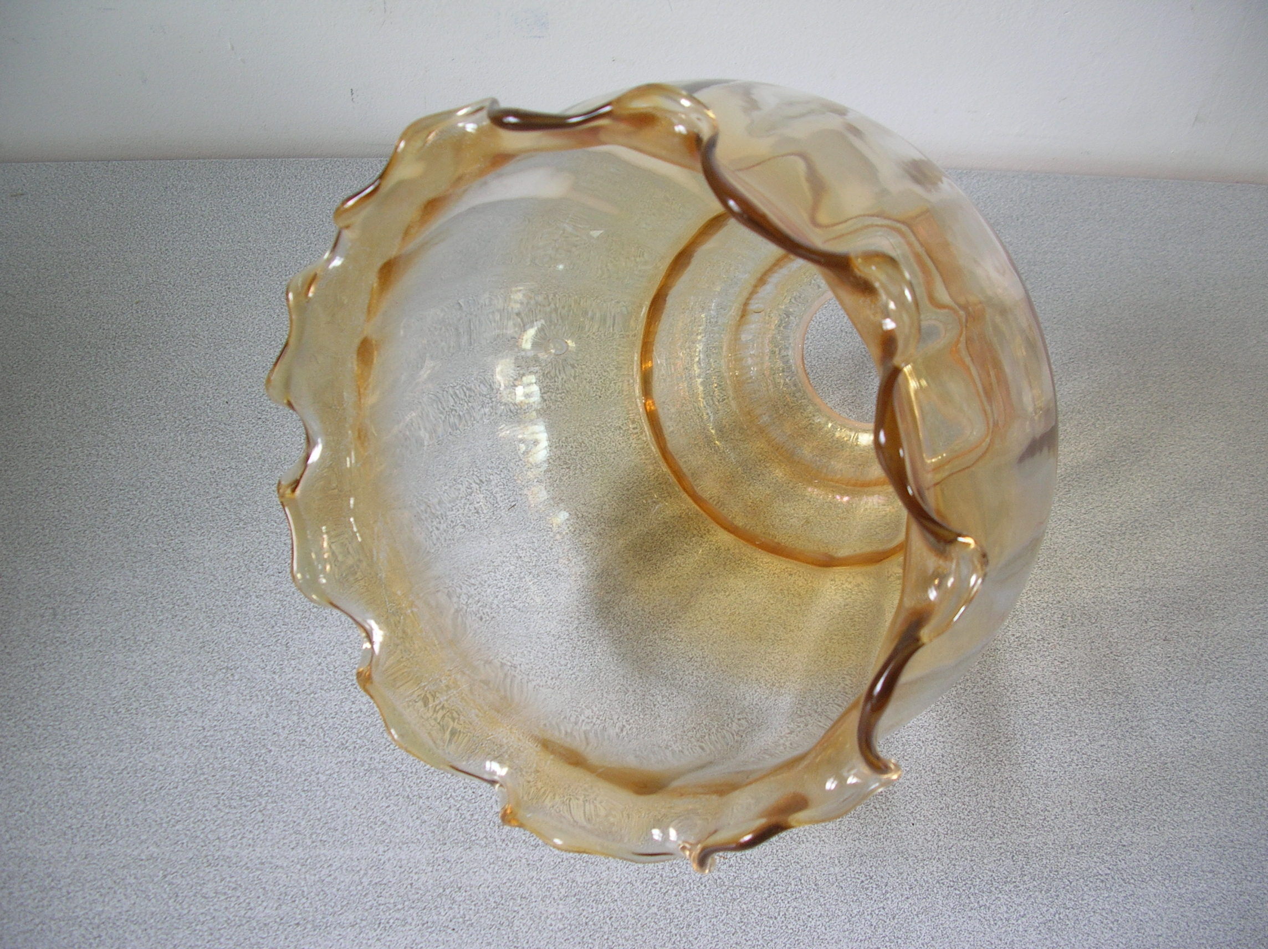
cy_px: 474
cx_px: 634
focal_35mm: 35
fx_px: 1281
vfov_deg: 40.6
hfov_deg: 52.7
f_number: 2.8
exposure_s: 1/20.1
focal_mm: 5.8
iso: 50
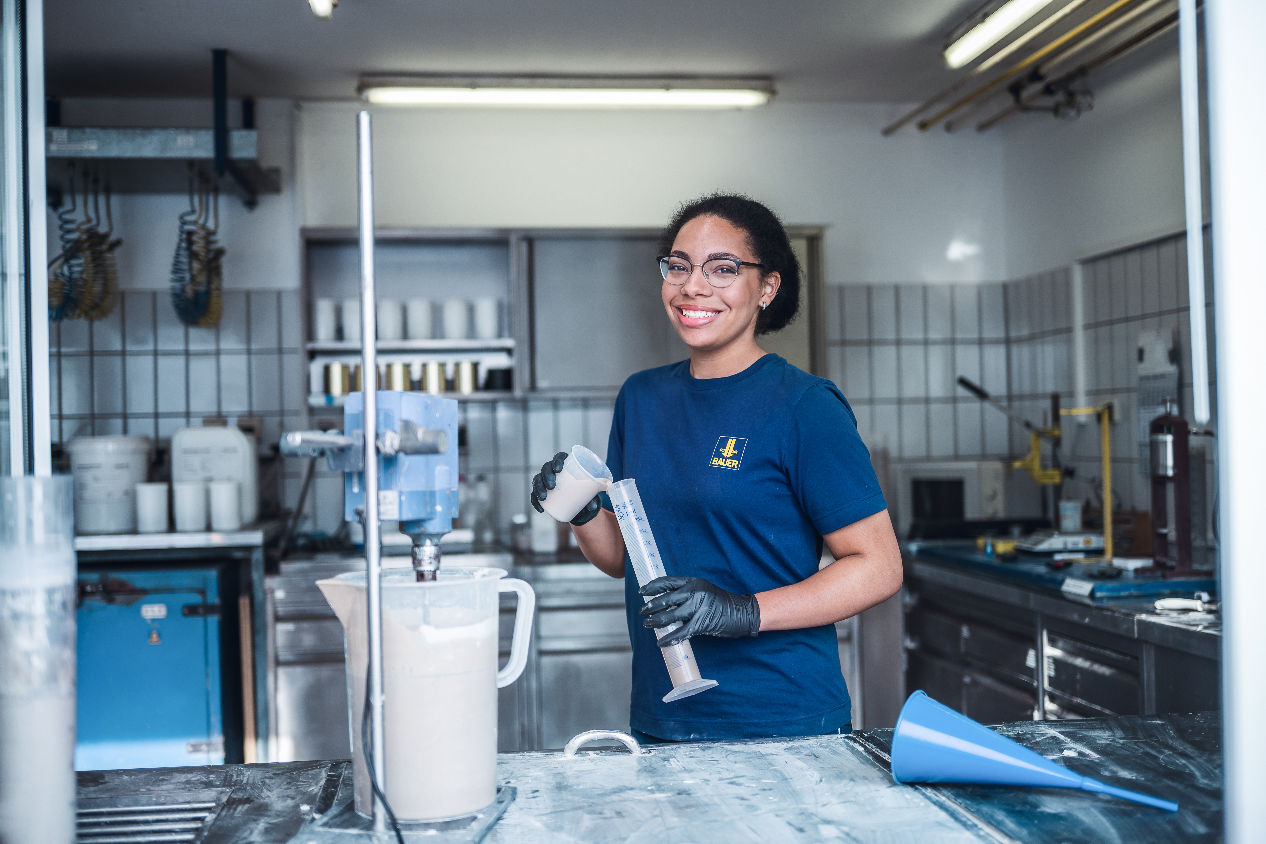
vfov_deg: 33.4
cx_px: 633
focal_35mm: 40
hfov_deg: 48.5
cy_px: 422
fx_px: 1407
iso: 100
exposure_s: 1/250
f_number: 2
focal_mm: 40
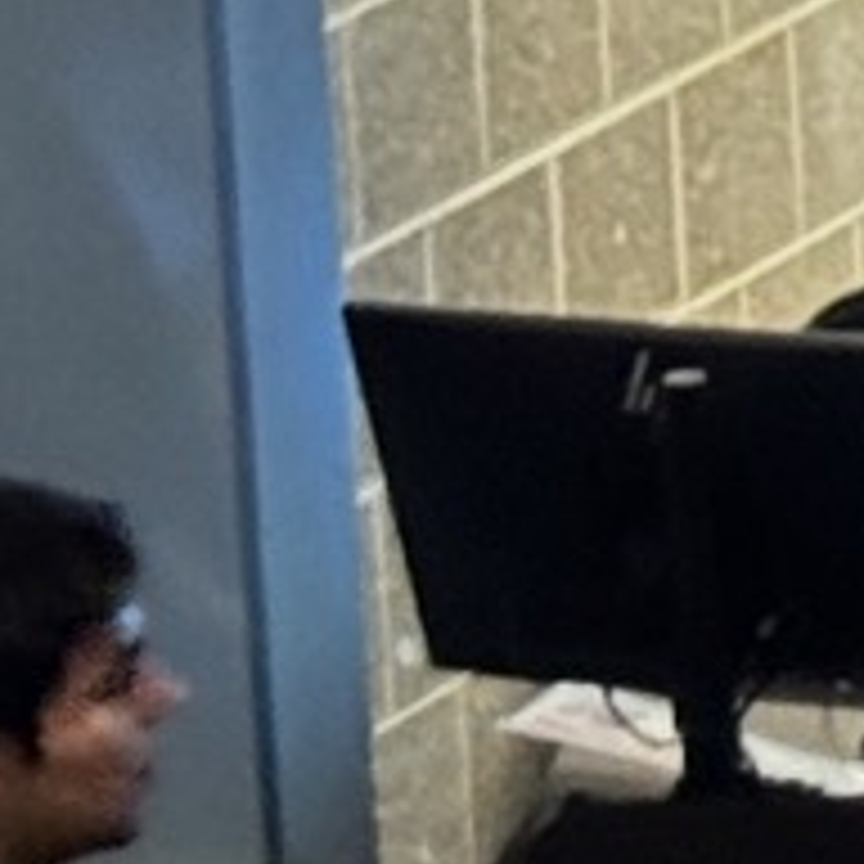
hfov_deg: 3.4
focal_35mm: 480
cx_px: 4100
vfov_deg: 3.6
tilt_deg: -16.3
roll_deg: -0.6
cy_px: -176
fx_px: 13554
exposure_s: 1/40
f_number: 1.6
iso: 200
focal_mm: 5.96
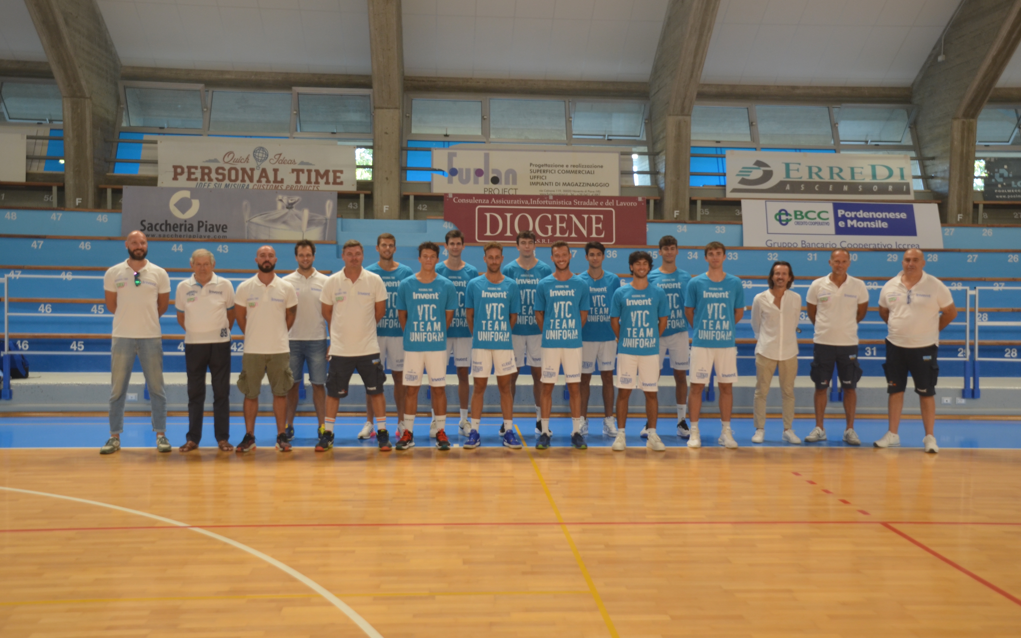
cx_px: 511
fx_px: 1113
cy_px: 328
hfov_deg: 49.3
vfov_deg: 32.0
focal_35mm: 40
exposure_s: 1/80
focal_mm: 26
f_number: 4.5
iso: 400
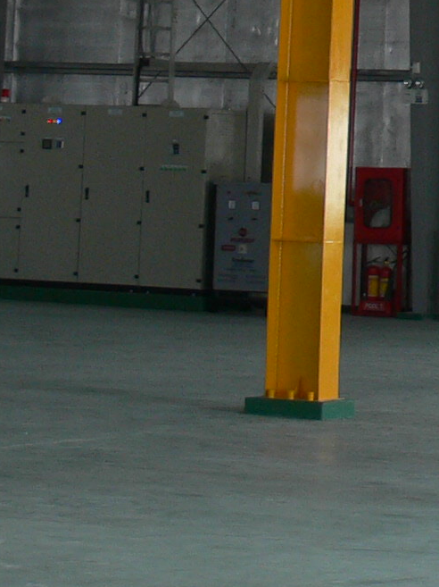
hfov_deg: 8.1
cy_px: -140
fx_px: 2945
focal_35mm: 174
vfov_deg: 11.1
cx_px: 868
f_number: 3.6
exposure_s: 1/60
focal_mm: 7.4
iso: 80
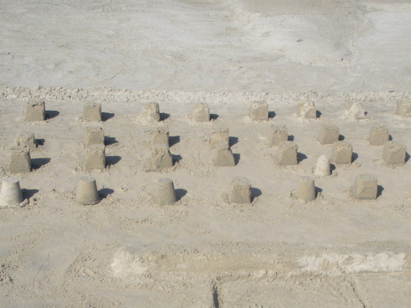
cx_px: 256
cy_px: 245
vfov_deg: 20.8
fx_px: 831
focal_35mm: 70
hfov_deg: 27.7
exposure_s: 1/801
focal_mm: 6.3
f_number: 3.5
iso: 64
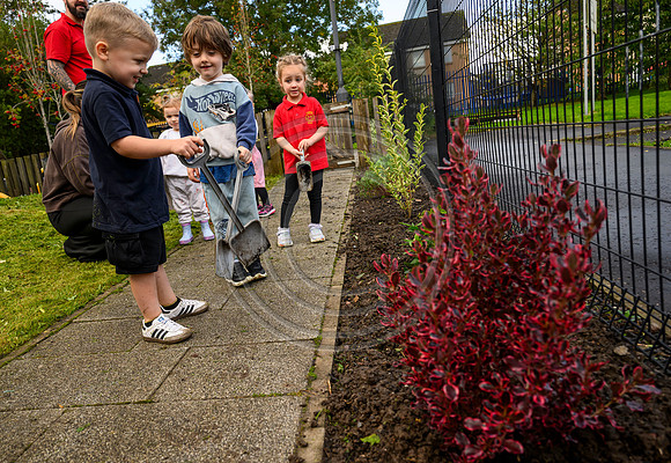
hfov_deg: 71.8
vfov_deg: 53.1
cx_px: 323
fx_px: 463
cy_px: 232
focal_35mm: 25
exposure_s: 1/500
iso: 500
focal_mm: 24
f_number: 4.5
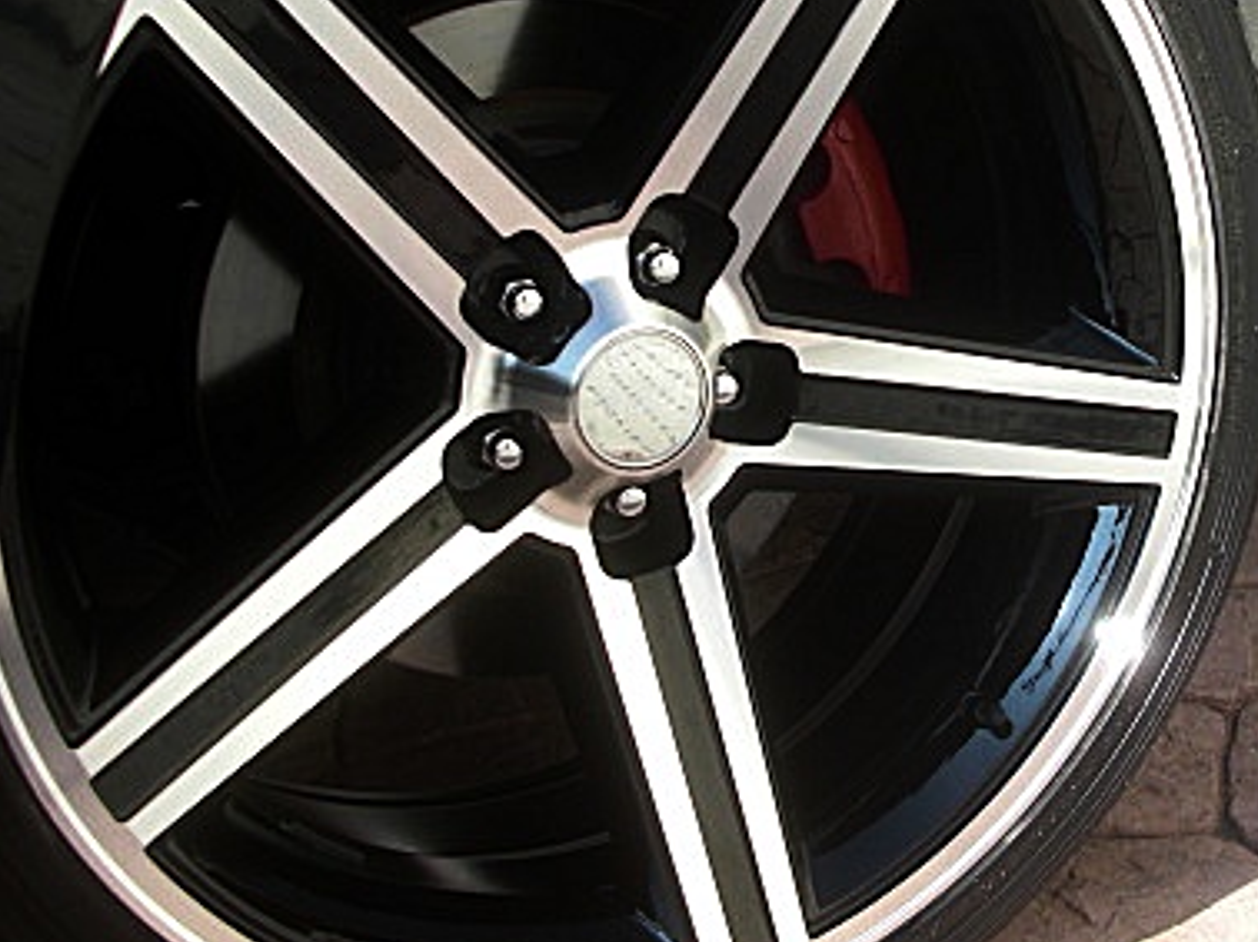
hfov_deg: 31.3
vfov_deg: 23.9
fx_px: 2215
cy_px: 300
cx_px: 902
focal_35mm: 61
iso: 50
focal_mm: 6.3
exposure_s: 1/250
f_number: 2.8
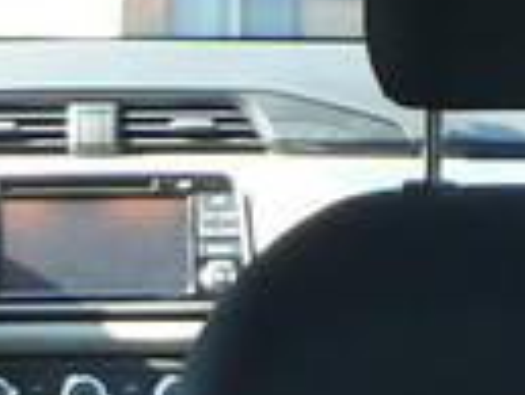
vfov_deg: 4.8
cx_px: 45
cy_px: 717
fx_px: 4660
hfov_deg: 6.4
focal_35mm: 307
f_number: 2.9
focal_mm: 7
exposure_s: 1/80
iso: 100
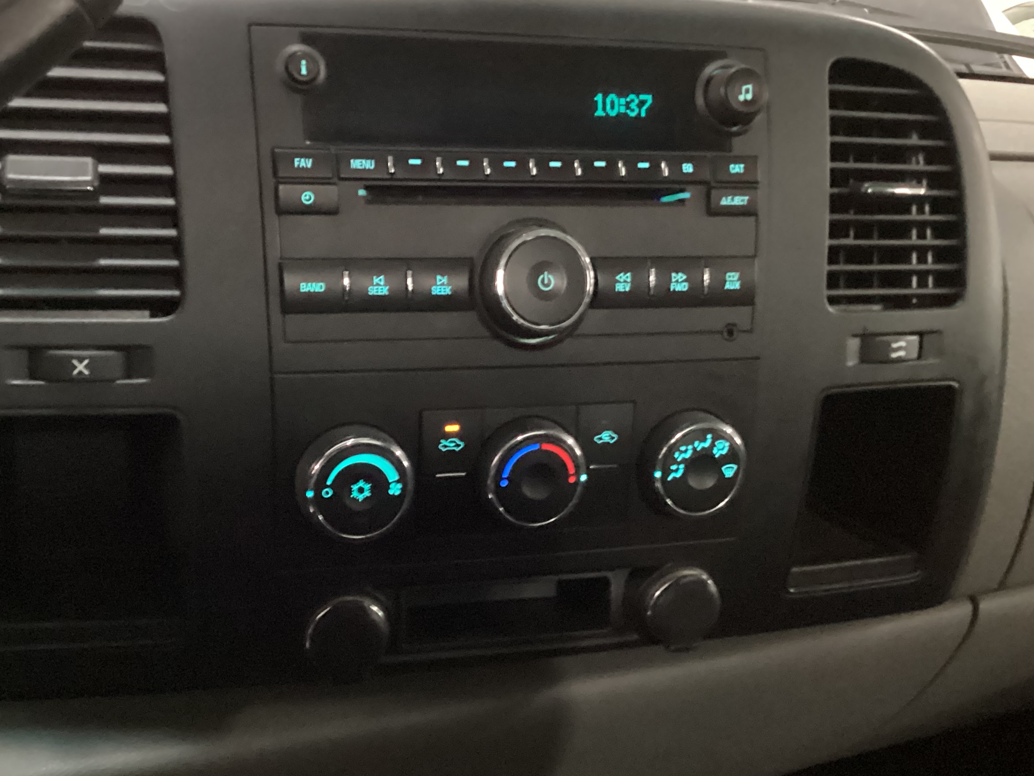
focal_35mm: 43
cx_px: 444
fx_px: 1285
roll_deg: -3.5
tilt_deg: -21.7
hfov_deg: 43.7
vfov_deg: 33.5
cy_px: 448
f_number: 2.4
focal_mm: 3.3
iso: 800
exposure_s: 1/17
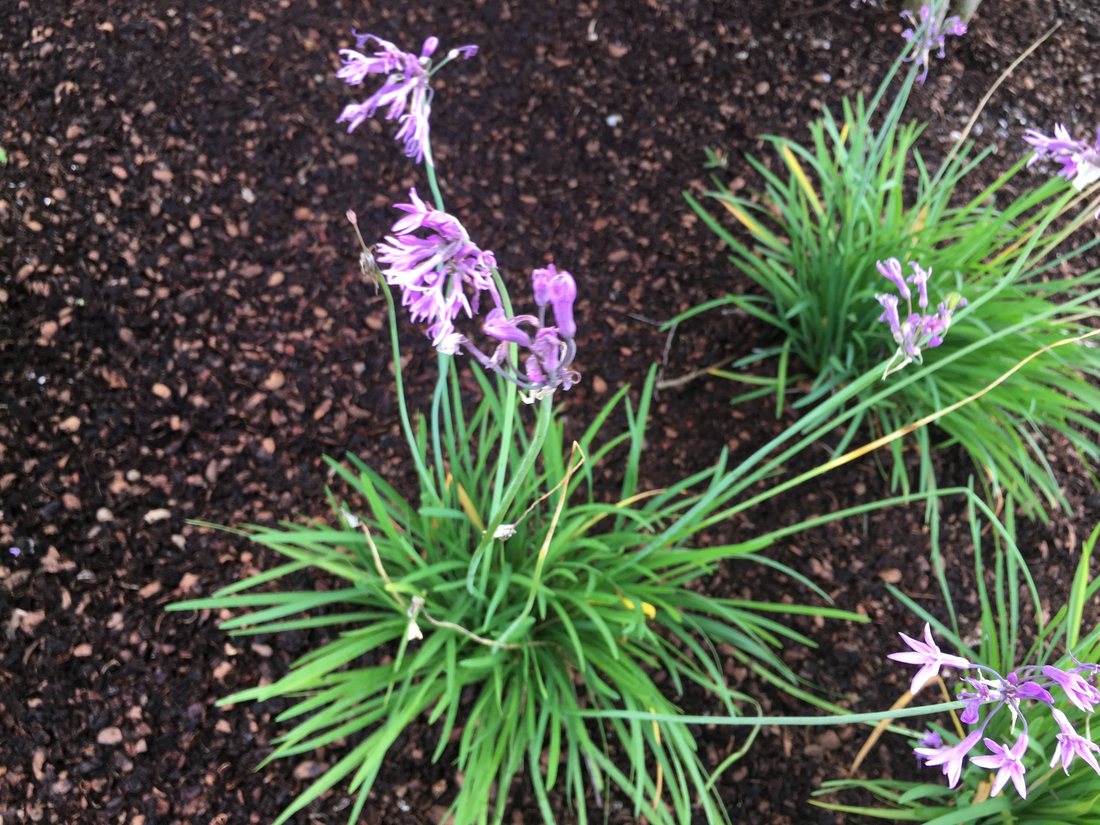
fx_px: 922
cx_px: 550
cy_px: 412
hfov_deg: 61.7
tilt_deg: -51.5
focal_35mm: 29
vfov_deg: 48.2
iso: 32
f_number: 2.2
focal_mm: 4.15
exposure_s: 1/60
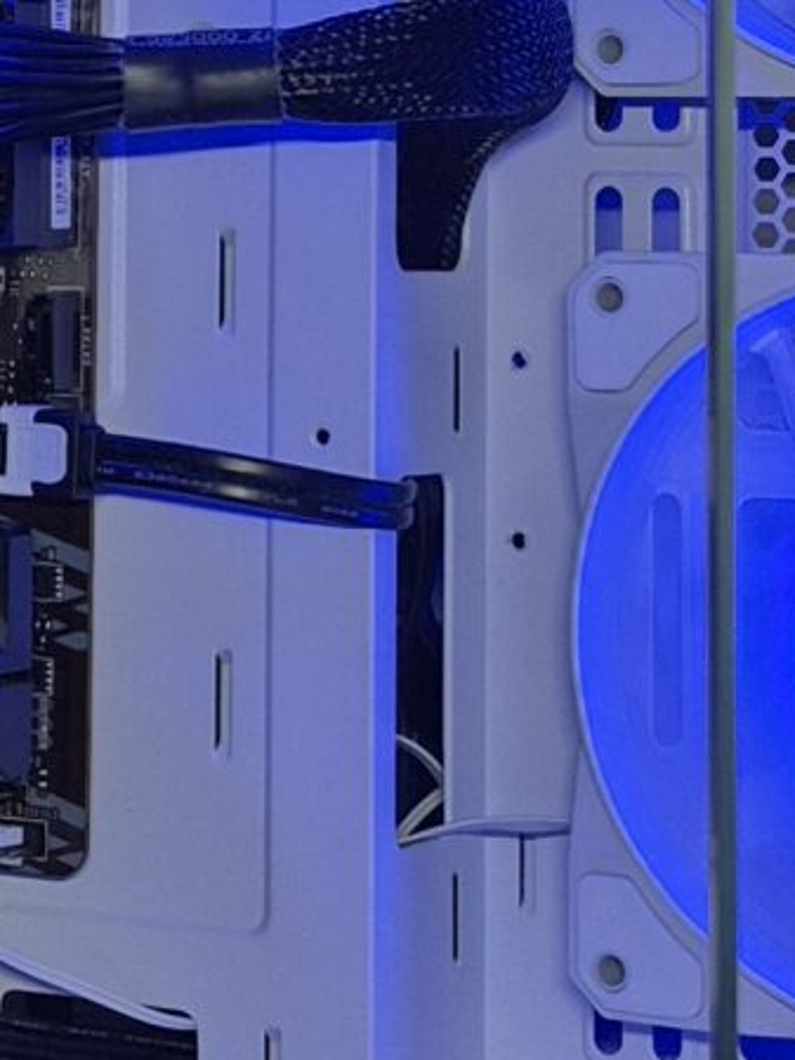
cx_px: -38
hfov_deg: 11.2
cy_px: -19
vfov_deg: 14.8
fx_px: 4010
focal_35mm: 131
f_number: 1.8
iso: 80
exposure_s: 1/54
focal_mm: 5.4
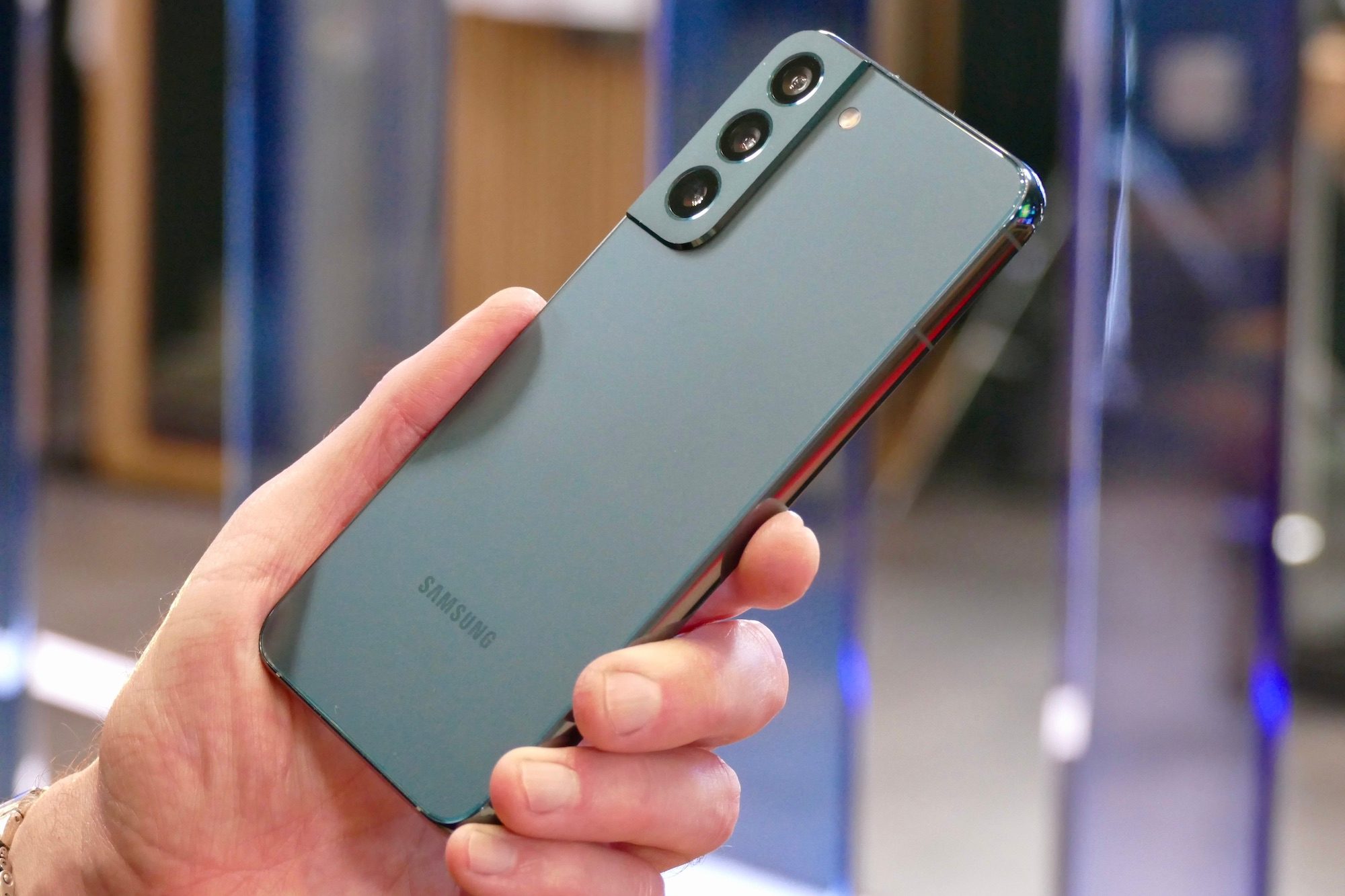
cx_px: 672
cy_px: 448
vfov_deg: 10.2
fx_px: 5043
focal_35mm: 135
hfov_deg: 15.2
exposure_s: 1/80
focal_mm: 49.07
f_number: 4.5
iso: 1600
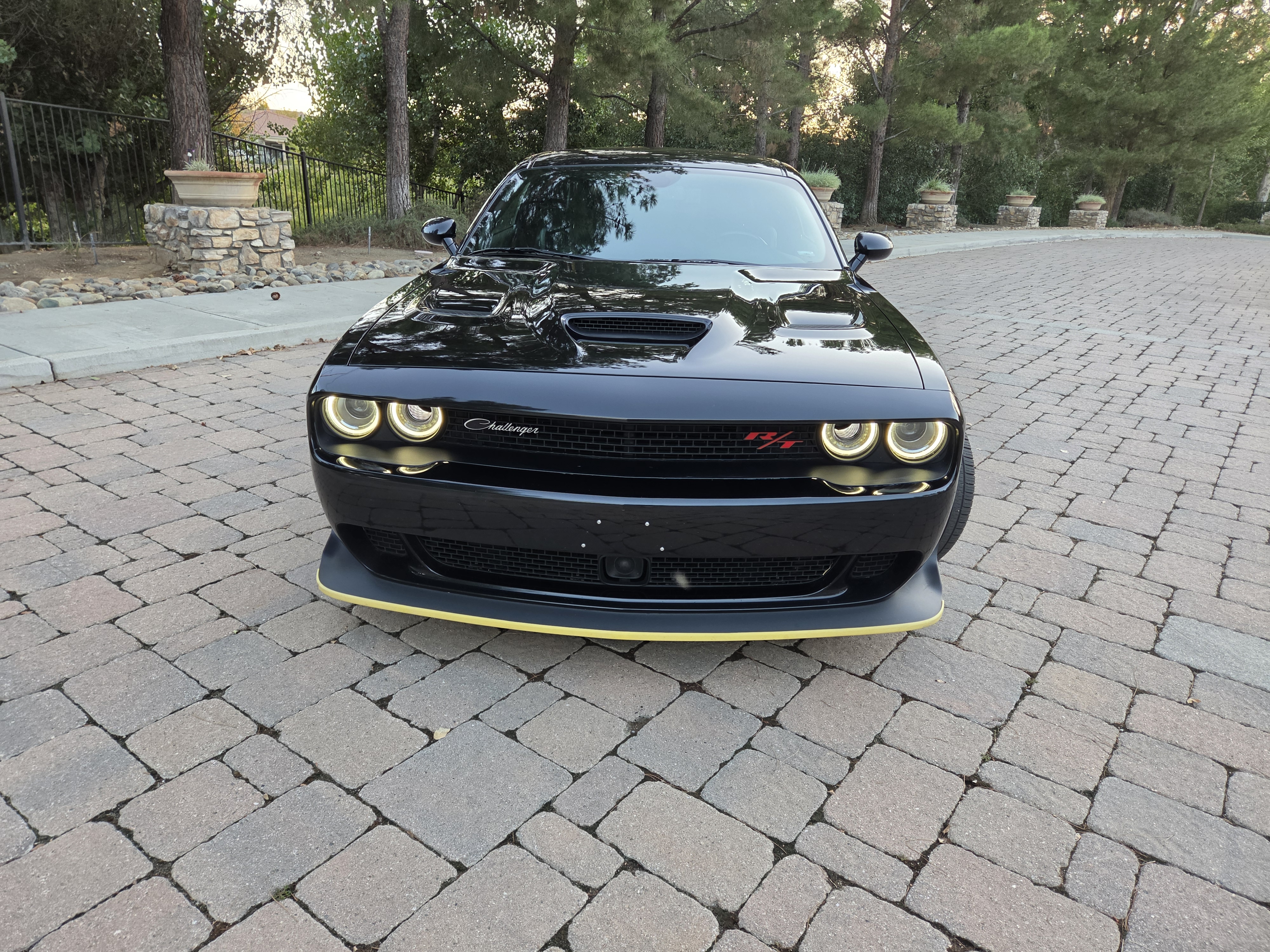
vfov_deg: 58.9
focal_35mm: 23
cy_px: 476
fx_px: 844
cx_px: 635
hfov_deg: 73.9
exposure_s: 1/180
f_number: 1.8
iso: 200
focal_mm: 5.4
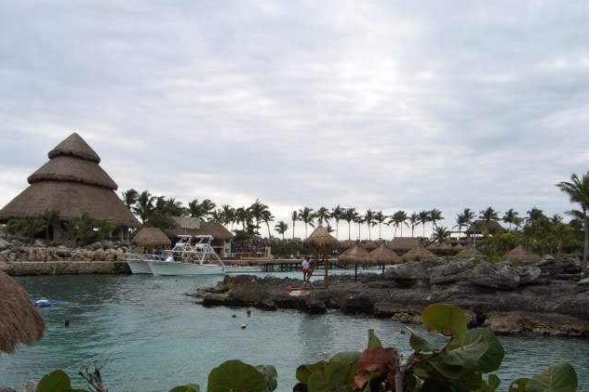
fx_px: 671
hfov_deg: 47.4
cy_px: 217
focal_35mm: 41
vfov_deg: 32.6
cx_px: 295
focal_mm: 8
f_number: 4.8
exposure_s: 1/400
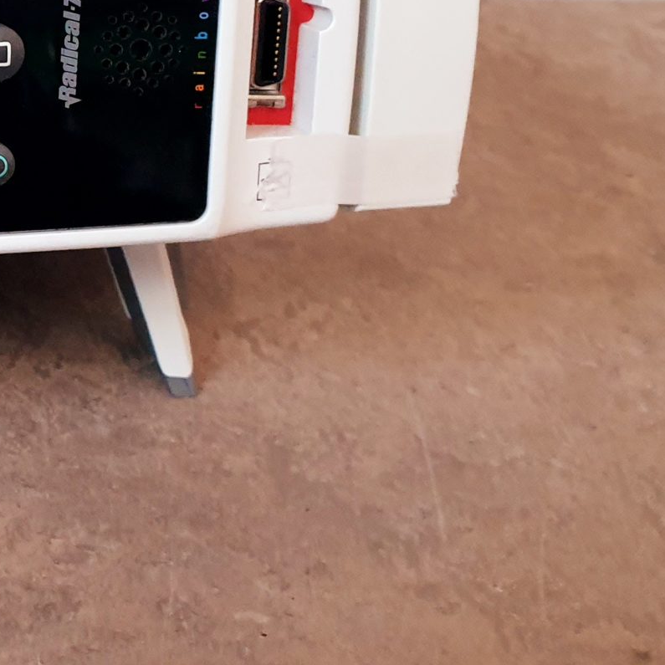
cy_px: 130
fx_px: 1608
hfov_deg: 20.2
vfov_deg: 23.0
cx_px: -320
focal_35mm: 74
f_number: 2.4
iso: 320
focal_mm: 4.3
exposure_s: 1/50
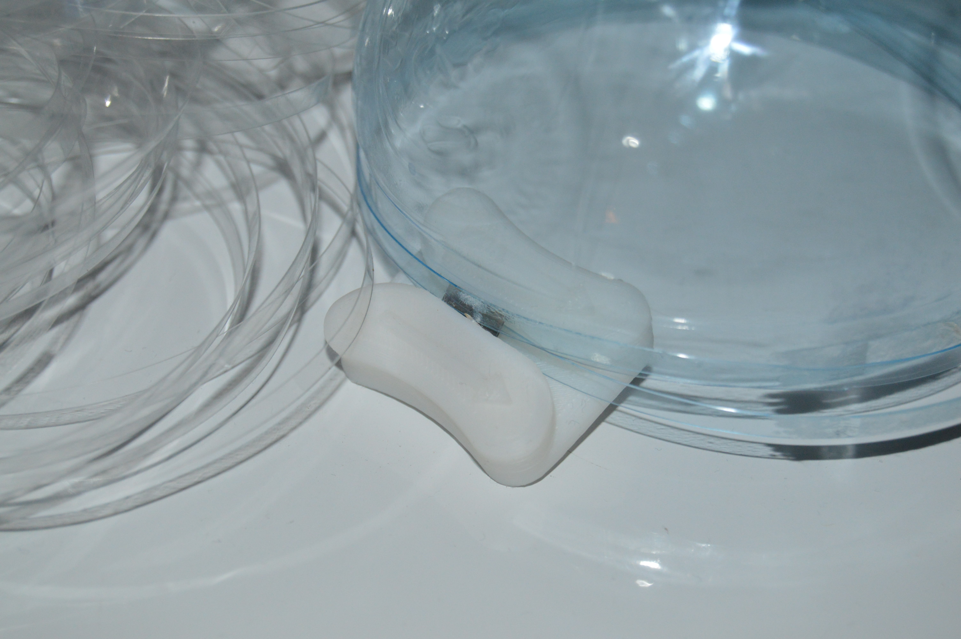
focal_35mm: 82
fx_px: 2200
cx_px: 480
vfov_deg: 16.5
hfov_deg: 24.6
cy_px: 320
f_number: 5.6
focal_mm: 55
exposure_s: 1/60
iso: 1100
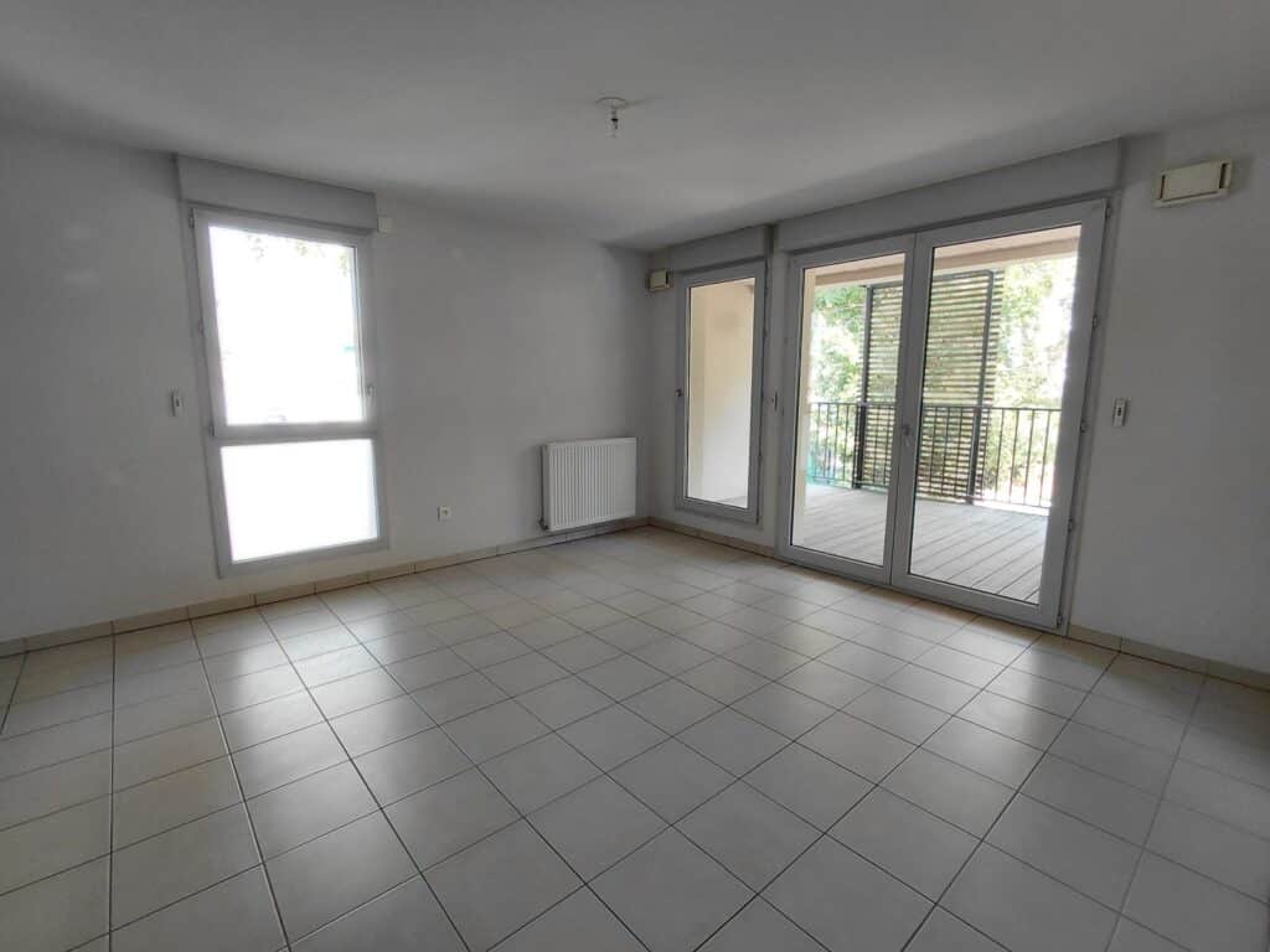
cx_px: 635
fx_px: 587
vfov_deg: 78.1
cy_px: 476
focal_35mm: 16
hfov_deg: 94.5
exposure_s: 1/60
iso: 80
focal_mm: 1.64
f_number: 2.2
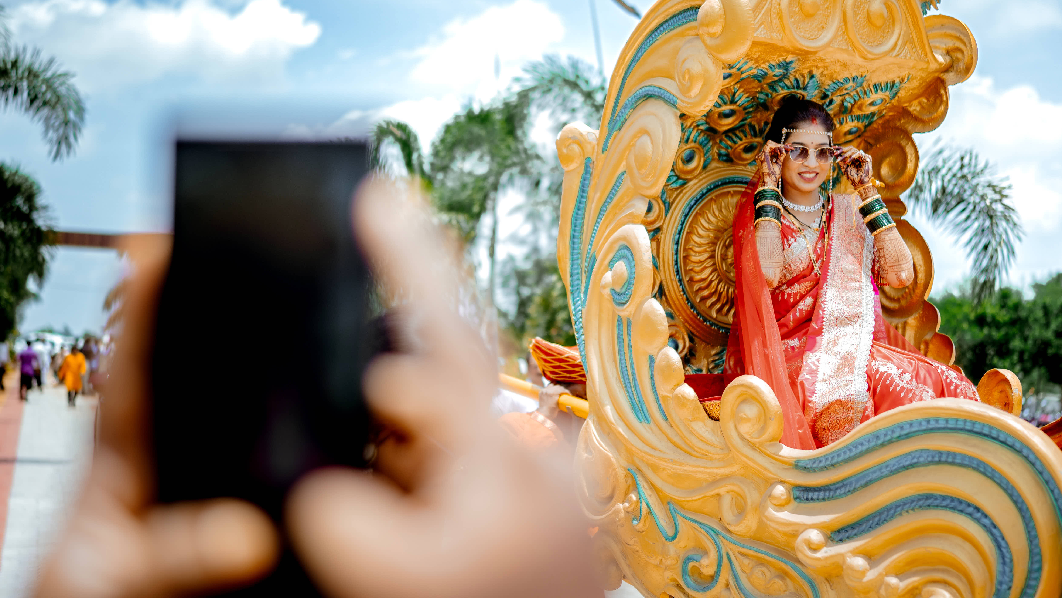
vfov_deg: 27.1
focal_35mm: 44
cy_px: 280
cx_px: 551
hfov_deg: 46.4
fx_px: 1239
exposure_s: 1/4000
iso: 125
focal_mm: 35
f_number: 1.4
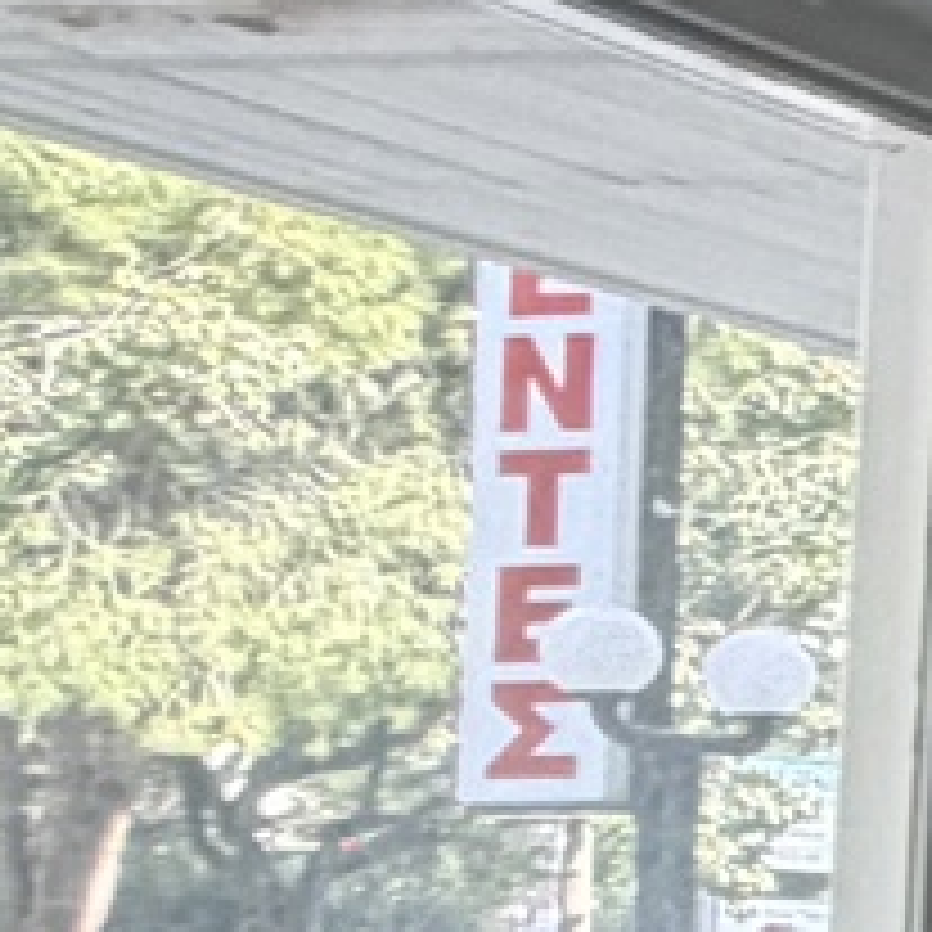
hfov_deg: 9.1
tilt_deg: +6.0
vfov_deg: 15.0
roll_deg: -0.7
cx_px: 3341
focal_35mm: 115
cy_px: 851
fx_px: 3503
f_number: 2.2
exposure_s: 1/121
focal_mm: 2.22
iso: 125
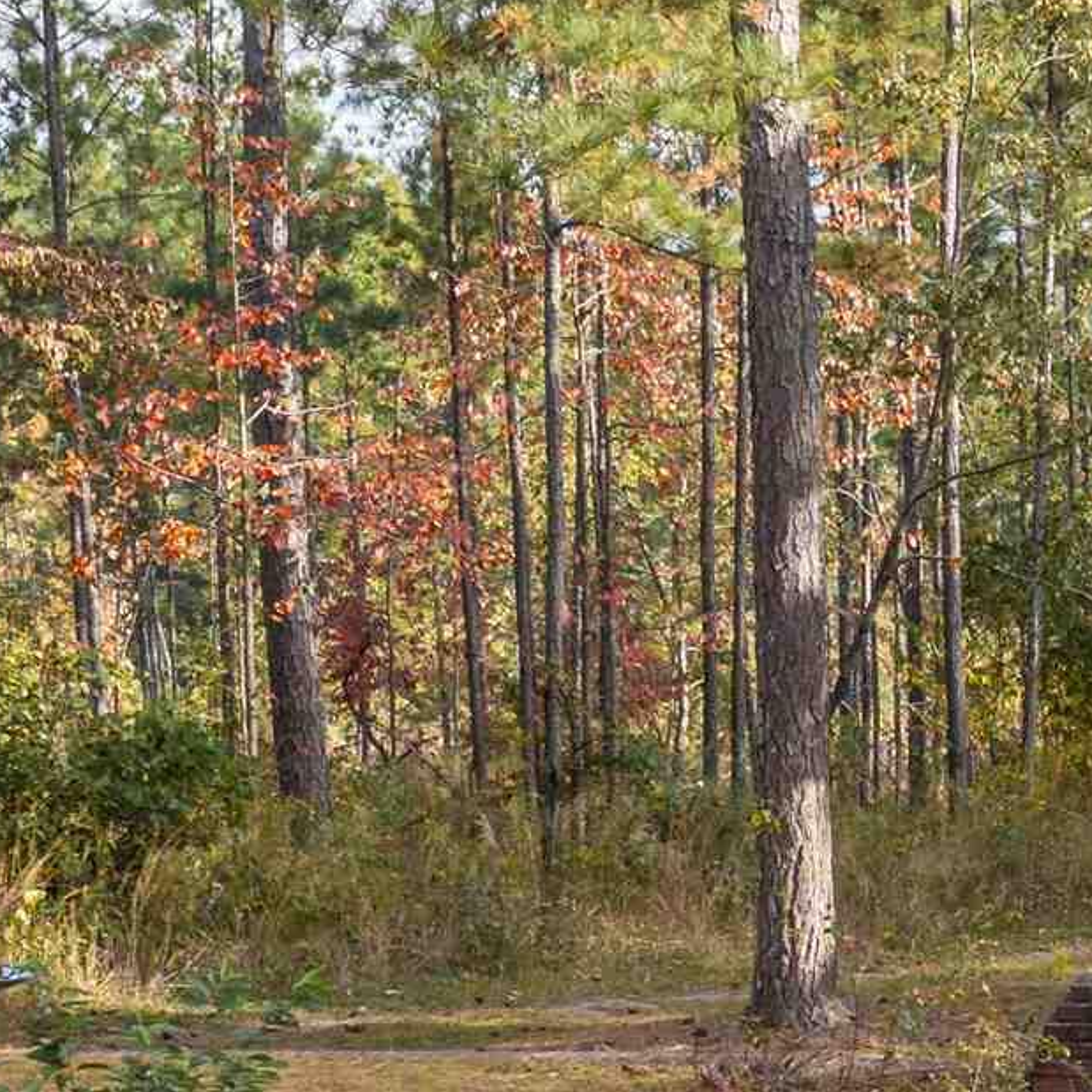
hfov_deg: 14.0
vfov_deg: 14.7
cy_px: 838
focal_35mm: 118
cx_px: 1561
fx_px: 4211
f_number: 4
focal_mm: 10.26
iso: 100
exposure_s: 1/120
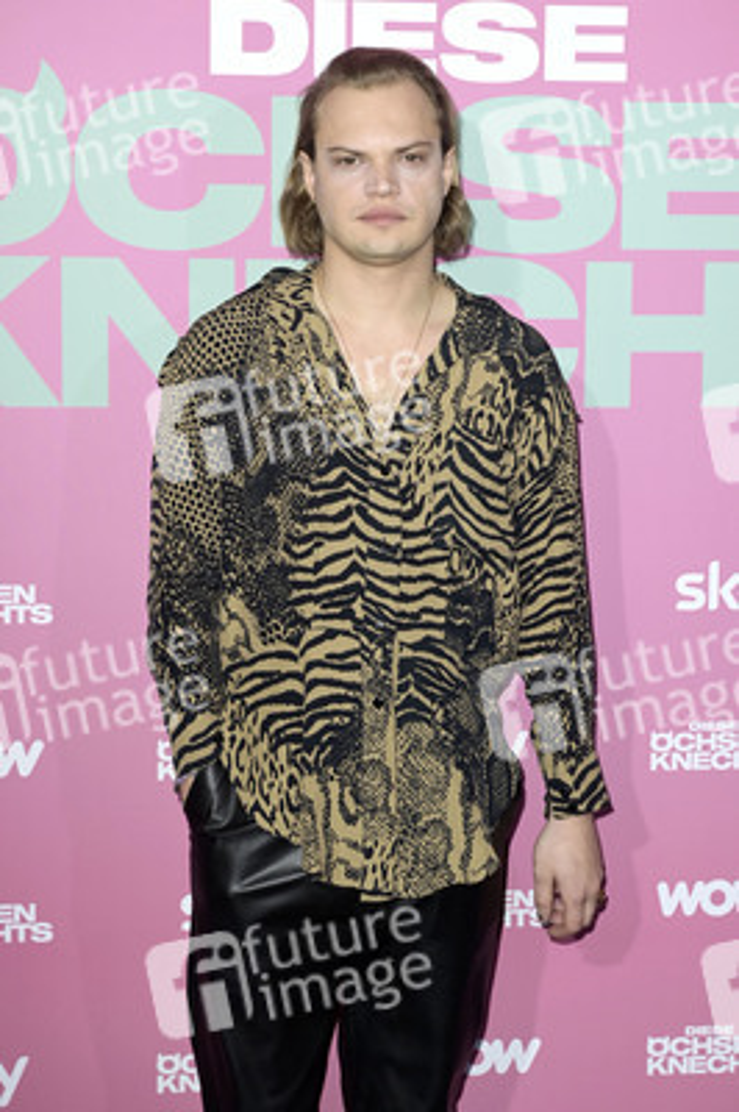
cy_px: 556
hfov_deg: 19.4
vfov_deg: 28.9
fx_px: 2159
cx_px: 370
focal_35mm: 70
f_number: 5
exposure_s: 1/250
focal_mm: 70
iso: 500
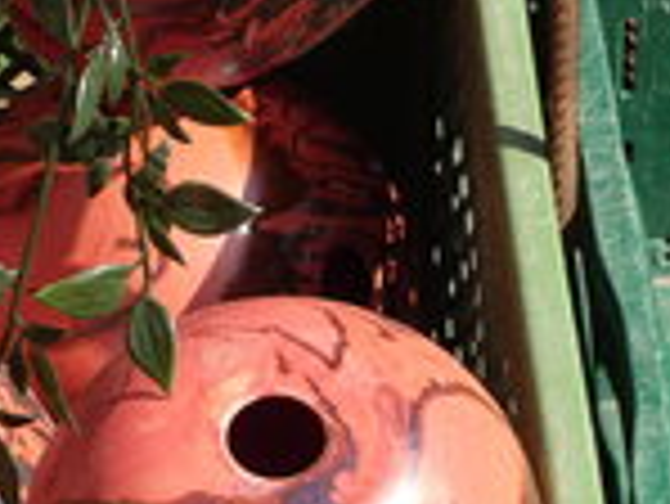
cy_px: 549
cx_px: -121
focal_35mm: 430
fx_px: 8329
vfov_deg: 3.5
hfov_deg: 4.6
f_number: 5.4
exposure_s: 1/200
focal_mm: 28.8
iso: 80
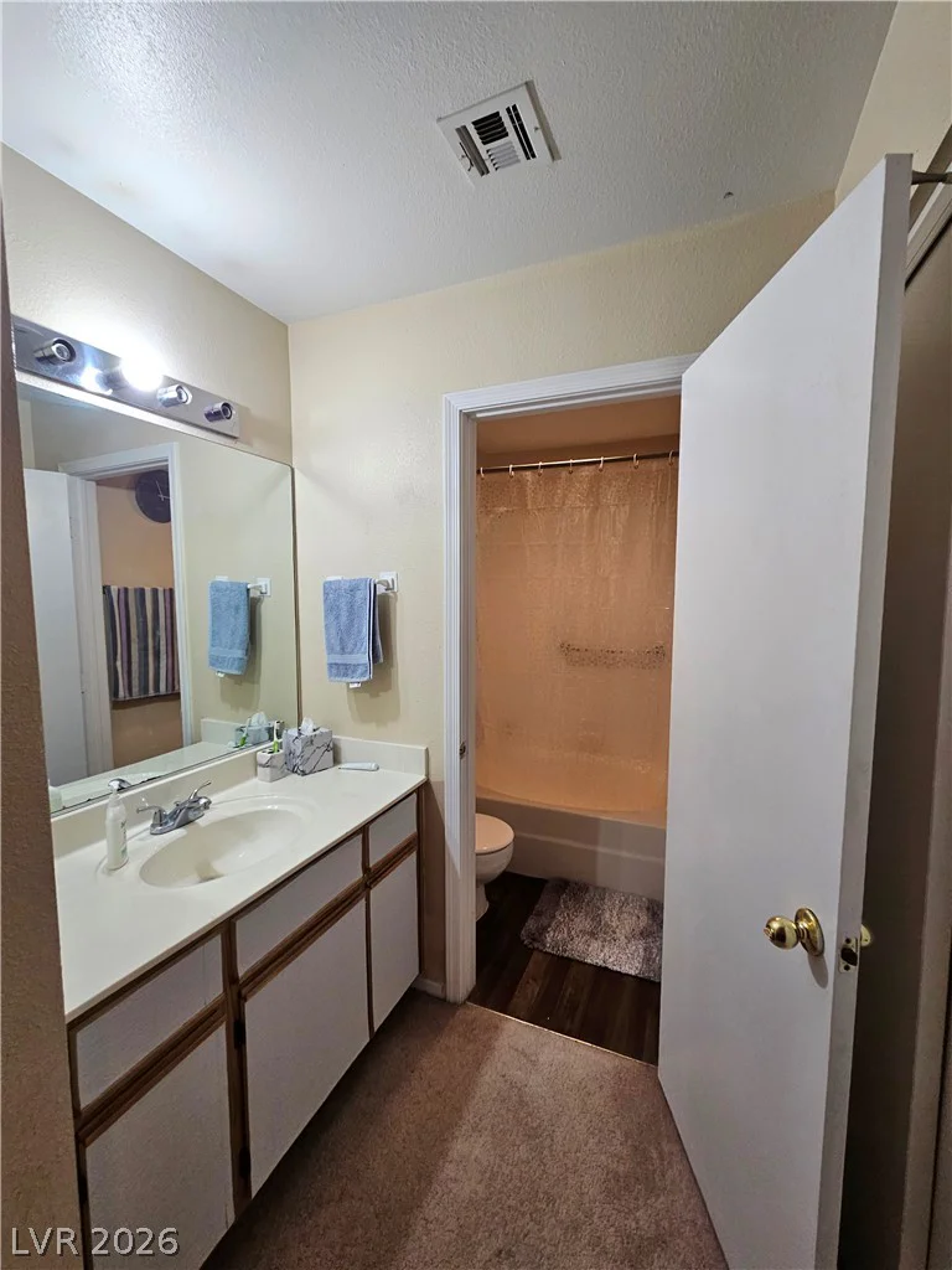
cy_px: 635
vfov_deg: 106.2
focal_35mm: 13
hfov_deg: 89.9
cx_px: 476
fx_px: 477
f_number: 2.2
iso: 160
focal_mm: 2.2
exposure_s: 1/60.2
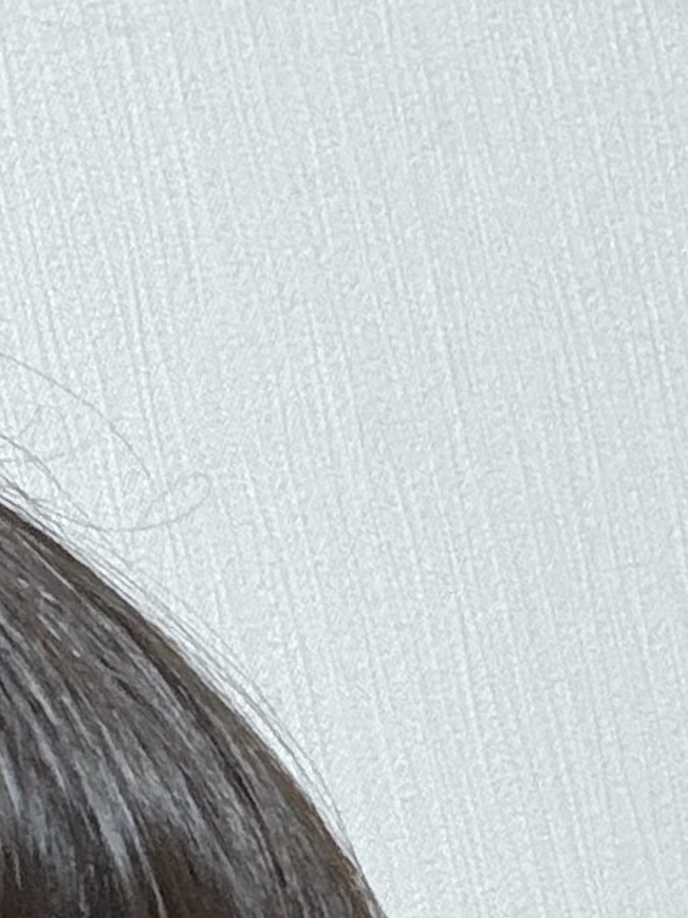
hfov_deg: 9.9
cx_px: -376
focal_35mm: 145
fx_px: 3844
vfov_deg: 12.1
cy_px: 1833
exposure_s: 1/33
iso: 250
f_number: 1.9
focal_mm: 2.71
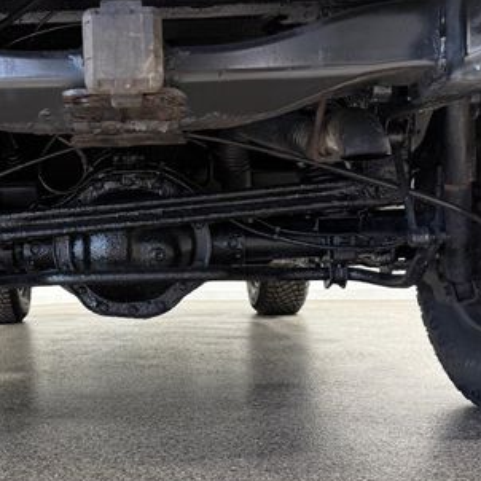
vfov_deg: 37.3
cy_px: 299
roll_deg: +2.2
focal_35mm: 45
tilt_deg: -2.8
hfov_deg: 36.9
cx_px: 140
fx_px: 707
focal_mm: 6.76
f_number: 1.78
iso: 100
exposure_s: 1/60
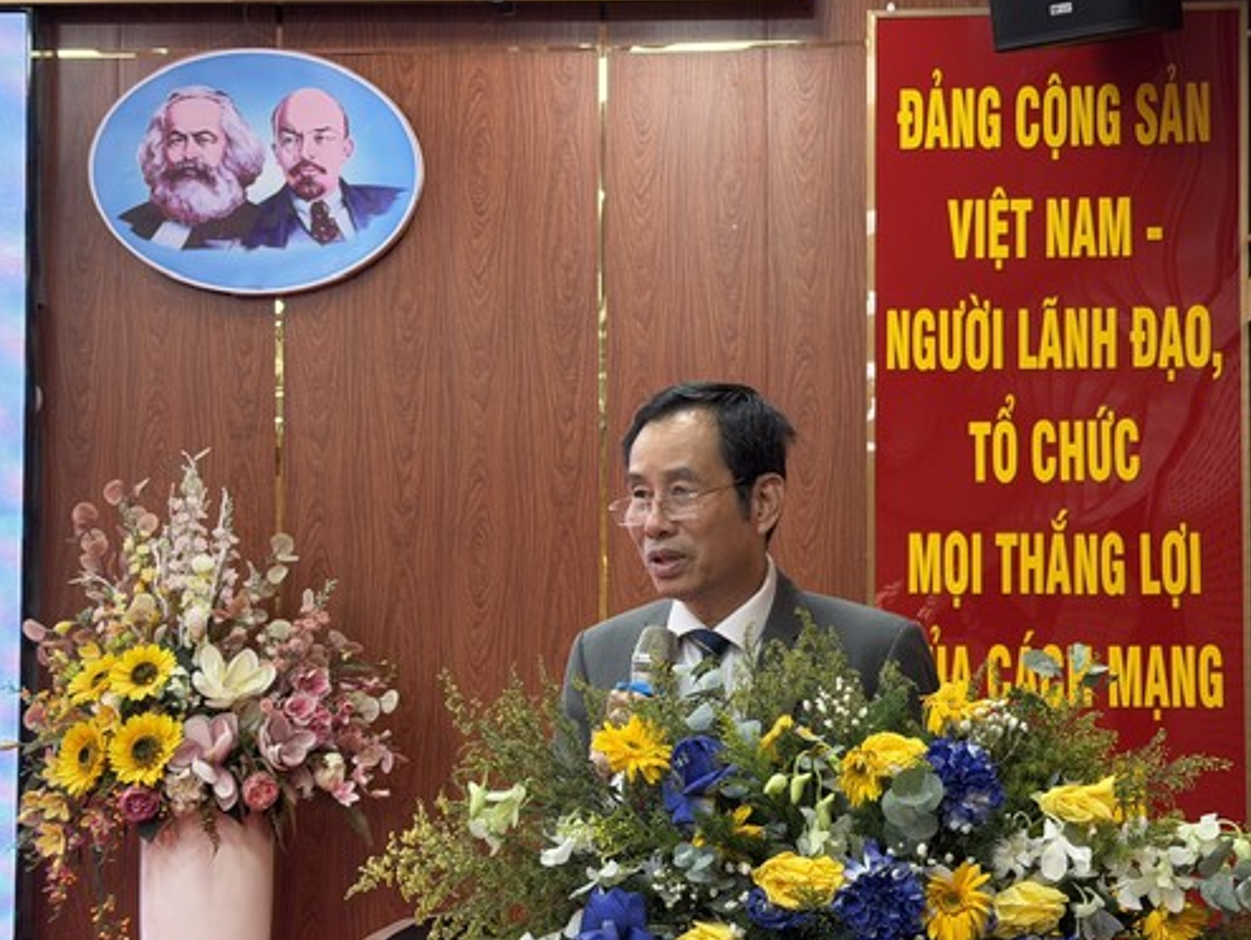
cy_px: 528
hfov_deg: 31.1
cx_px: 705
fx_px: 2242
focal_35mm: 62
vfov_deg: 23.7
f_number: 1.78
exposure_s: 1/60
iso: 125
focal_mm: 6.76
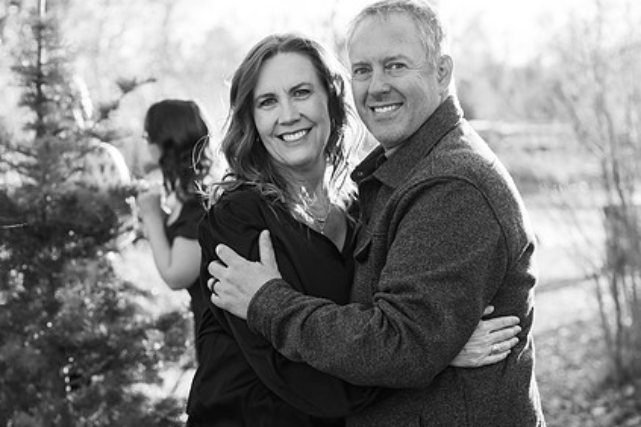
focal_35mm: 96
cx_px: 247
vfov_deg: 14.2
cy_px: 157
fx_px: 1709
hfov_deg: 21.2
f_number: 4.5
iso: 1000
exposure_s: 1/800
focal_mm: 70
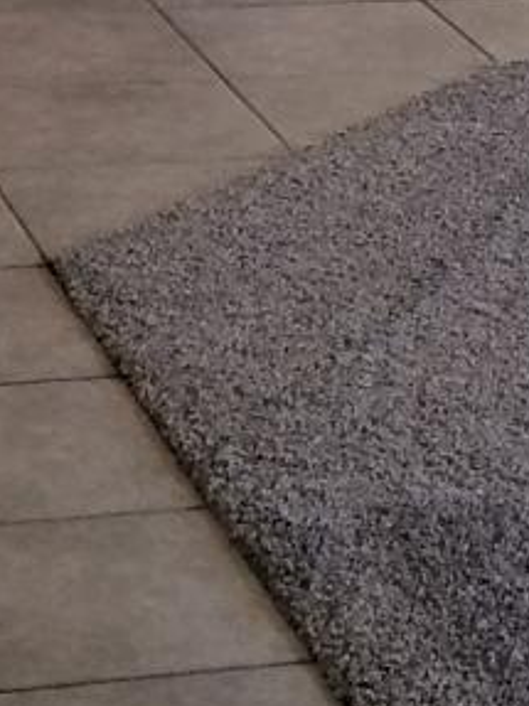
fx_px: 4119
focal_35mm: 202
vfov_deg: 9.5
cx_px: 716
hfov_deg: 7.3
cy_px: -342
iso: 32
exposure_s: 1/40
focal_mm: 4.15
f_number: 2.2
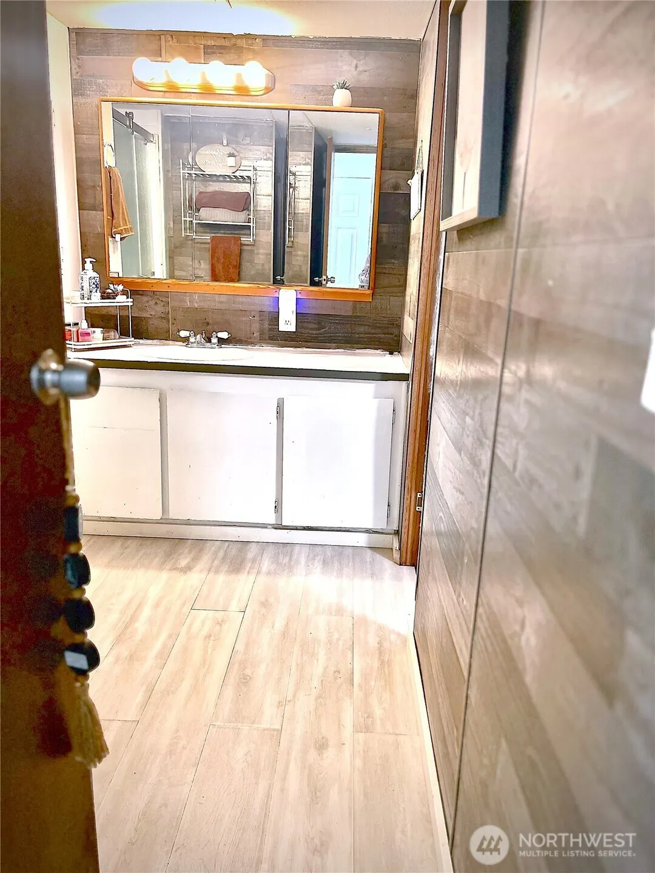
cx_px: 328
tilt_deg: -15.2
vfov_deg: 67.3
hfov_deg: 53.1
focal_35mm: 26
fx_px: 656
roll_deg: -2.1
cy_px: 436
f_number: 1.6
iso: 250
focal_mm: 5.1
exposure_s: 1/60
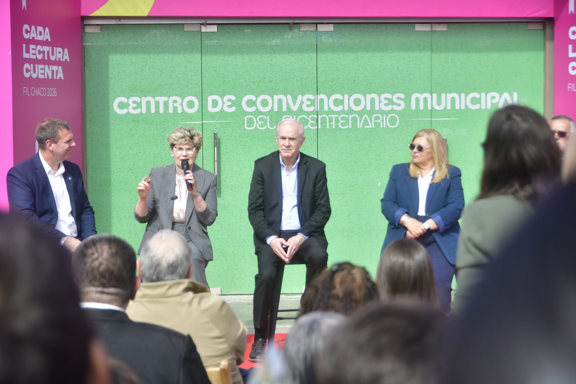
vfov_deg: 14.7
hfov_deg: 21.9
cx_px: 288
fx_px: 1488
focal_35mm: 93
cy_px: 192
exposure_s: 1/1000
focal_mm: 62
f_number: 4.8
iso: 200
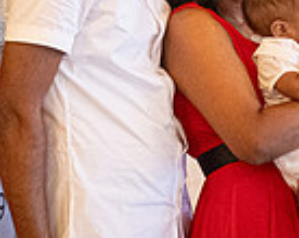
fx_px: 2616
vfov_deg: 5.2
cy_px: 105
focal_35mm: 296
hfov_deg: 6.4
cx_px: 568
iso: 3200
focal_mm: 50
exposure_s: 1/60
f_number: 2.8
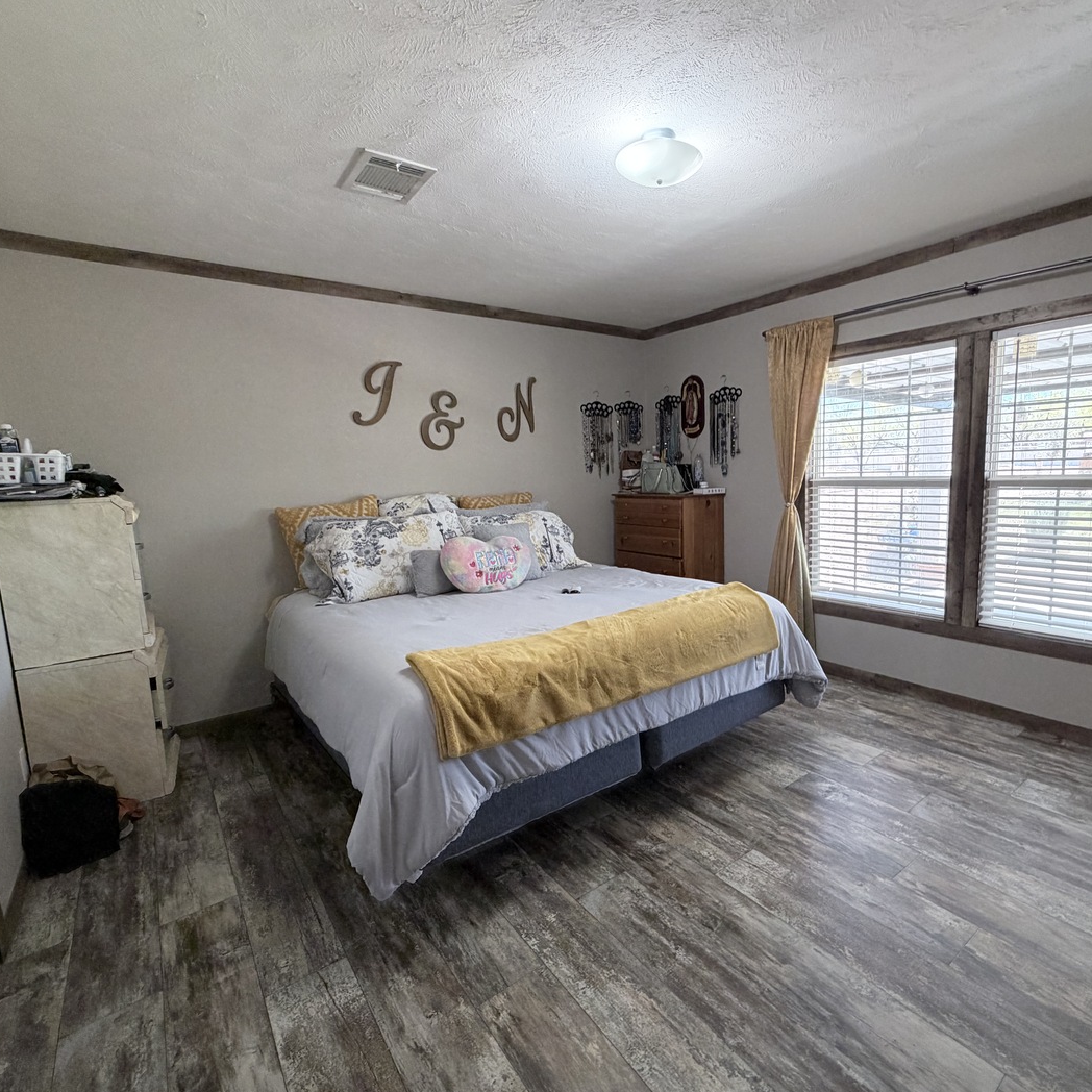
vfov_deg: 84.0
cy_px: 545
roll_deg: +1.5
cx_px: 636
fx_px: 607
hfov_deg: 83.3
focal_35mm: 17
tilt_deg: -6.9
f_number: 2.2
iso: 200
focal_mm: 2.22
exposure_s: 1/60
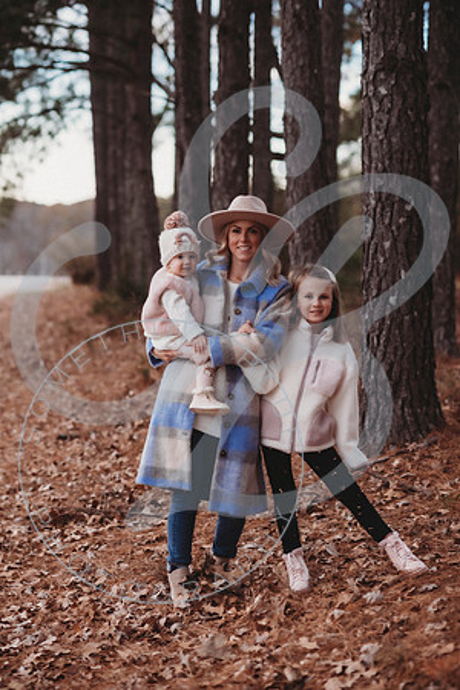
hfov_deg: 16.1
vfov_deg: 23.9
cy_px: 345
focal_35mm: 85
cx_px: 230
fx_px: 1629
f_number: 2.8
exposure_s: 1/160
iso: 400
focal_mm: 85
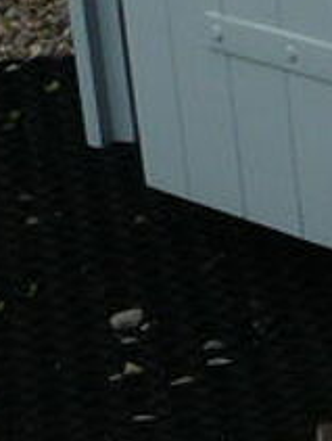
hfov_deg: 6.4
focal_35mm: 227
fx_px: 2894
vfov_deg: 8.7
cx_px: 681
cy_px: 446
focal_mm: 6
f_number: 5.6
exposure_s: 1/500
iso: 100
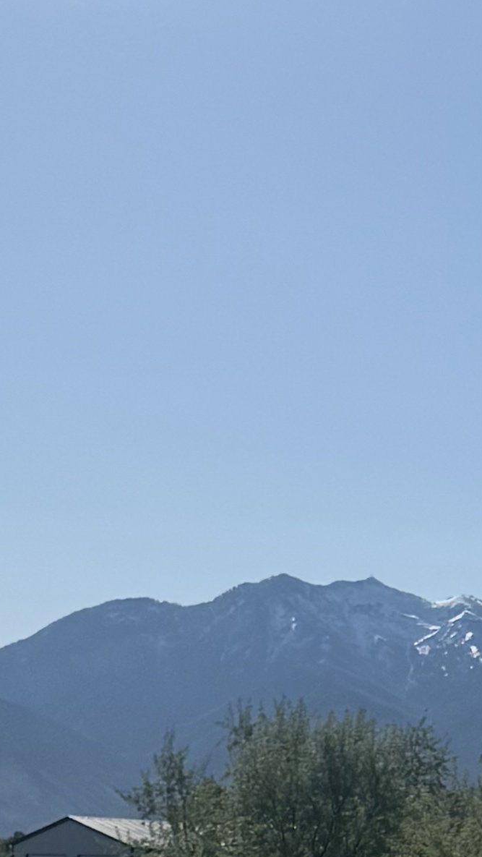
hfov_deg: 9.3
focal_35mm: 126
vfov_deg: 15.9
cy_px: 1219
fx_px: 2861
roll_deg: -1.0
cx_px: 796
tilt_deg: -5.4
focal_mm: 6.76
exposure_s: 1/9091
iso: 80
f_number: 1.78
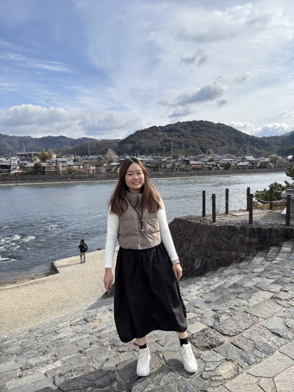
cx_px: 147
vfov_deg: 73.9
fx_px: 260
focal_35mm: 23
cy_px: 196
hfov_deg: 58.9
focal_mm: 2.69
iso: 25
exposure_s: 1/1585
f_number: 1.9
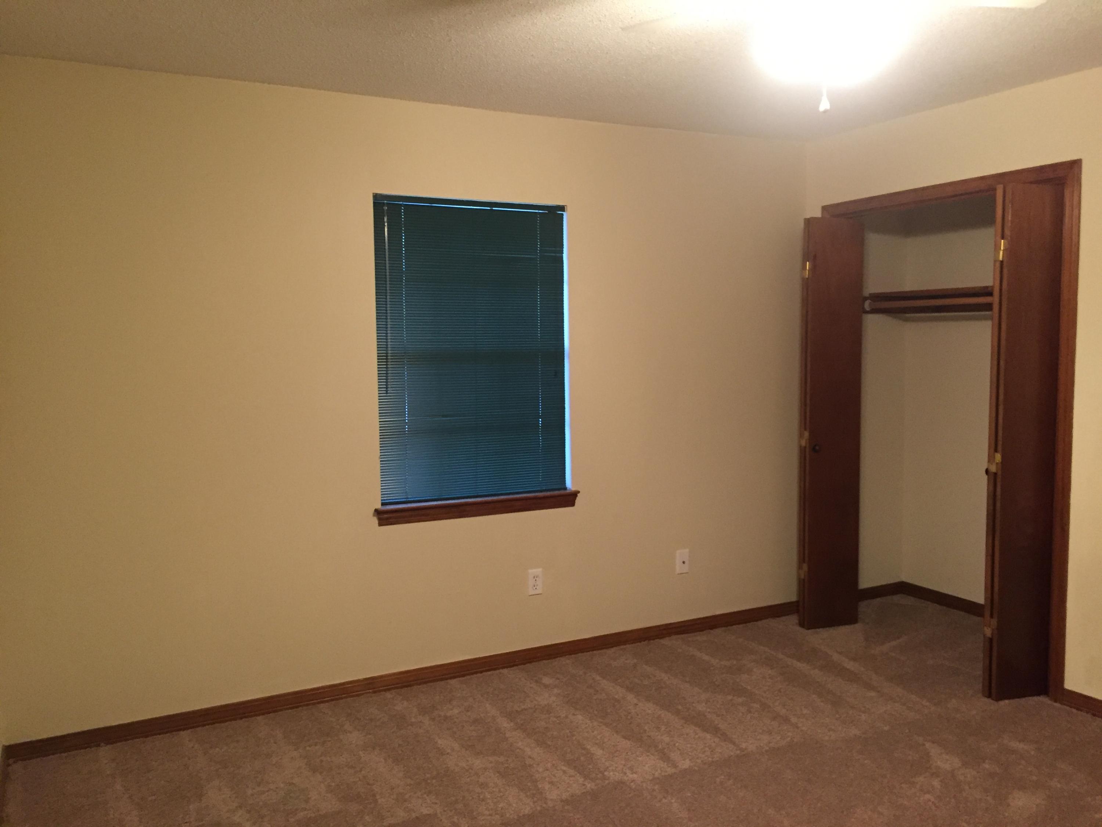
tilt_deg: -5.3
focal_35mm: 29
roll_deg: +0.4
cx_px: 551
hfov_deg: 61.7
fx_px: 923
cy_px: 414
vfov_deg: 48.2
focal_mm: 4.15
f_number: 2.2
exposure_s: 1/20
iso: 250
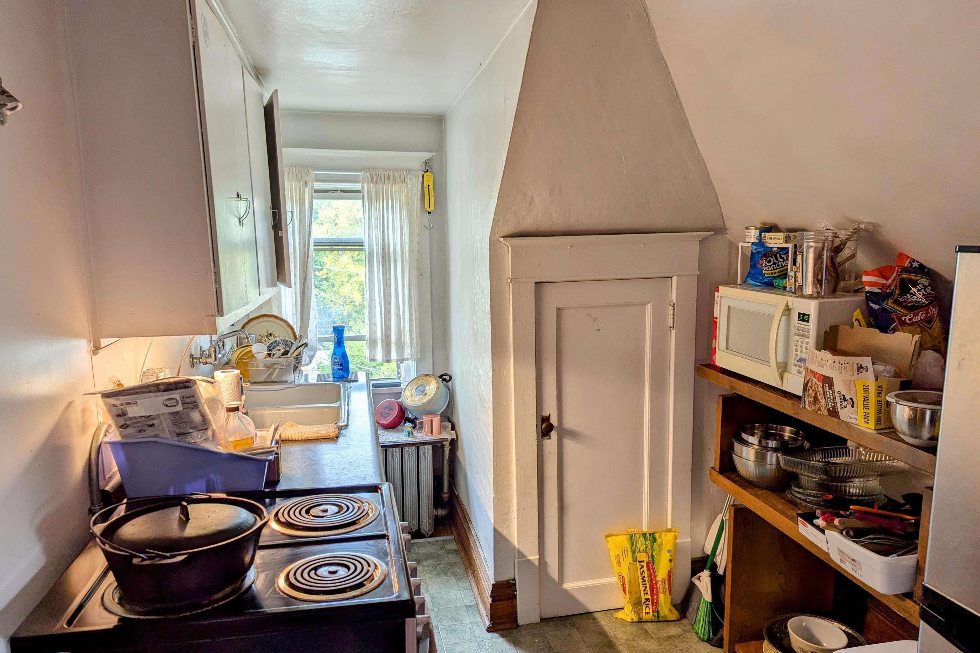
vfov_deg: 49.4
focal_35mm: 26
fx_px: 708
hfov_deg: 69.4
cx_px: 496
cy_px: 371
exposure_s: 1/60
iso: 48
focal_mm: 6.81
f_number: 1.85
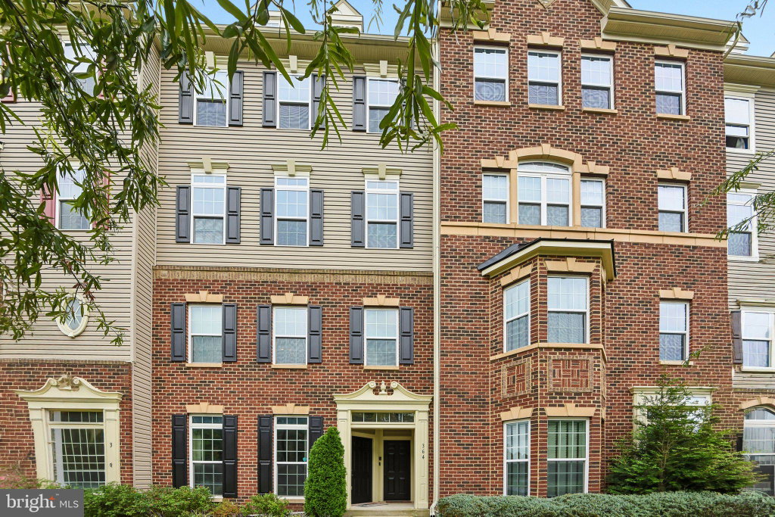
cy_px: 258
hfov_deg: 96.7
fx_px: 344
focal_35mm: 16
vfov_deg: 73.8
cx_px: 388
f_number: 8
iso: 400
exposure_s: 1/200
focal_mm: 16
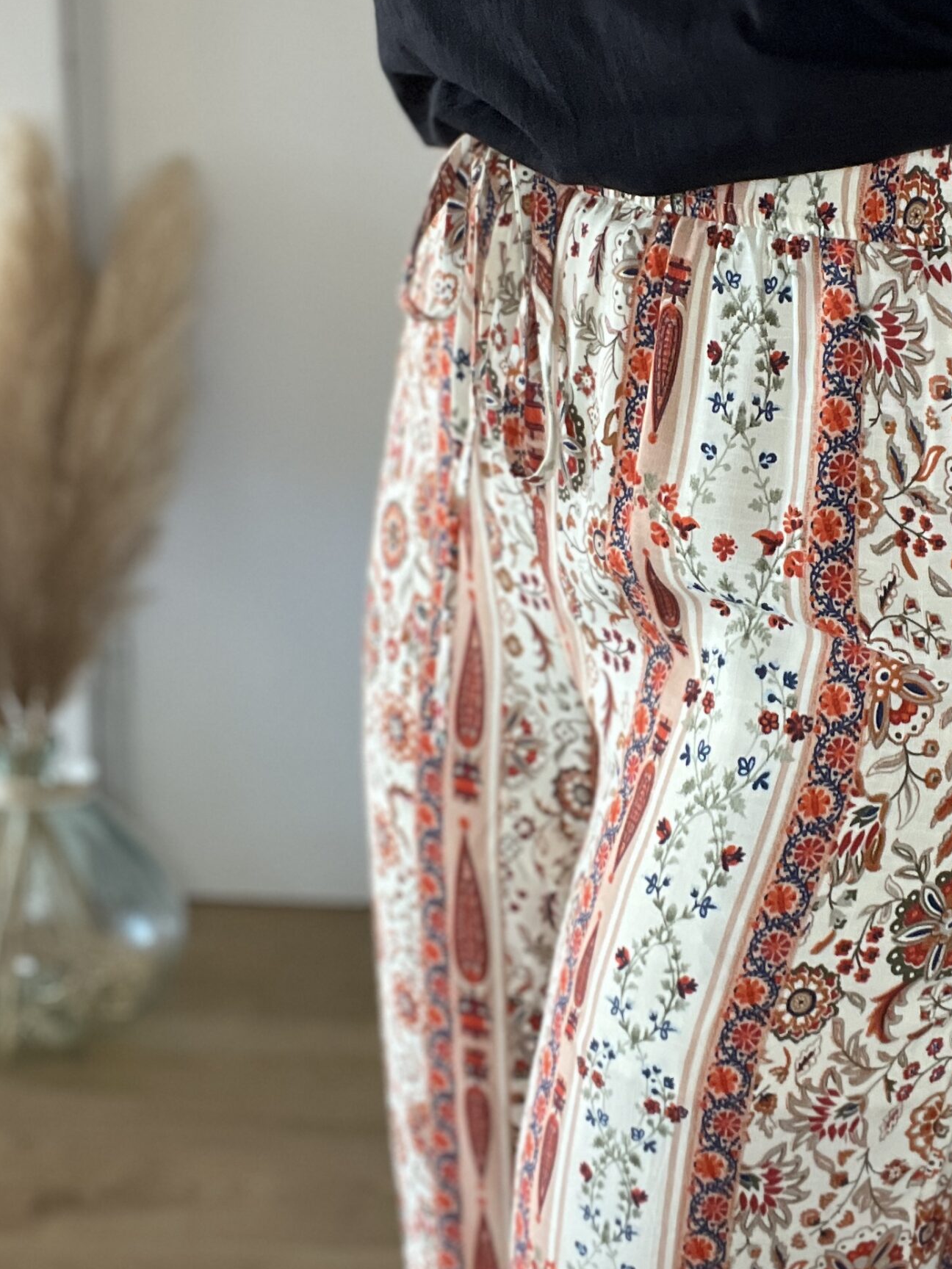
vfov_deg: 38.1
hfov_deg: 28.8
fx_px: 1833
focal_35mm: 50
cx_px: 686
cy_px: 519
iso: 160
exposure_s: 1/60
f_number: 2.2
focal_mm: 2.71
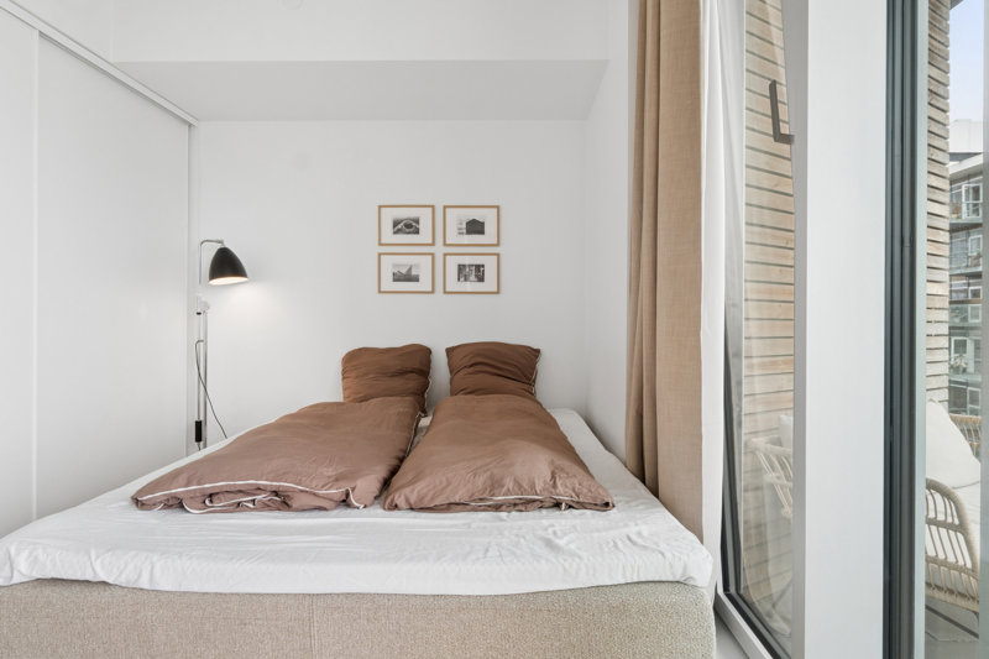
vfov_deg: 67.4
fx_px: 494
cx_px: 494
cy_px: 330
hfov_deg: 90.0
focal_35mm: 18
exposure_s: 1/60
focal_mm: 12
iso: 200
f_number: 8
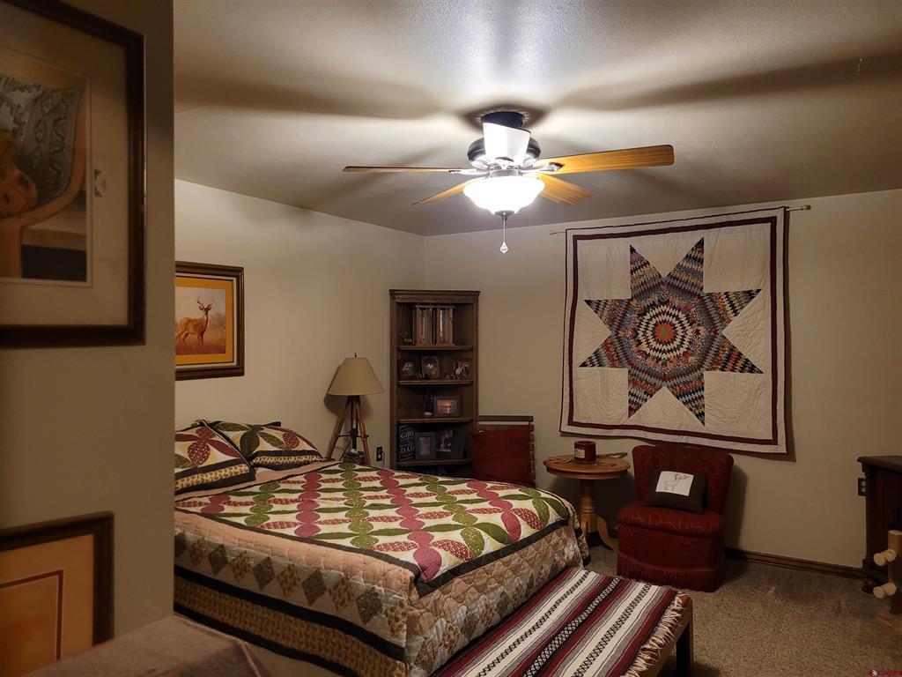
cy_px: 338
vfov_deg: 53.1
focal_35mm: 26
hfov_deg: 67.3
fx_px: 677
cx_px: 451
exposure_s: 1/40
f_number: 1.8
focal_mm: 5.4
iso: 320
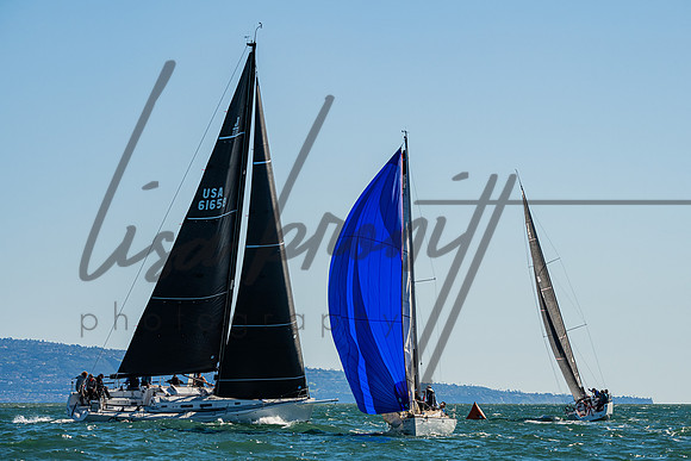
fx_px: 3498
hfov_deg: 11.3
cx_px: 362
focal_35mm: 182
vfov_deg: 7.5
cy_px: 259
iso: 400
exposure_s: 1/2000
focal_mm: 160
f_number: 8
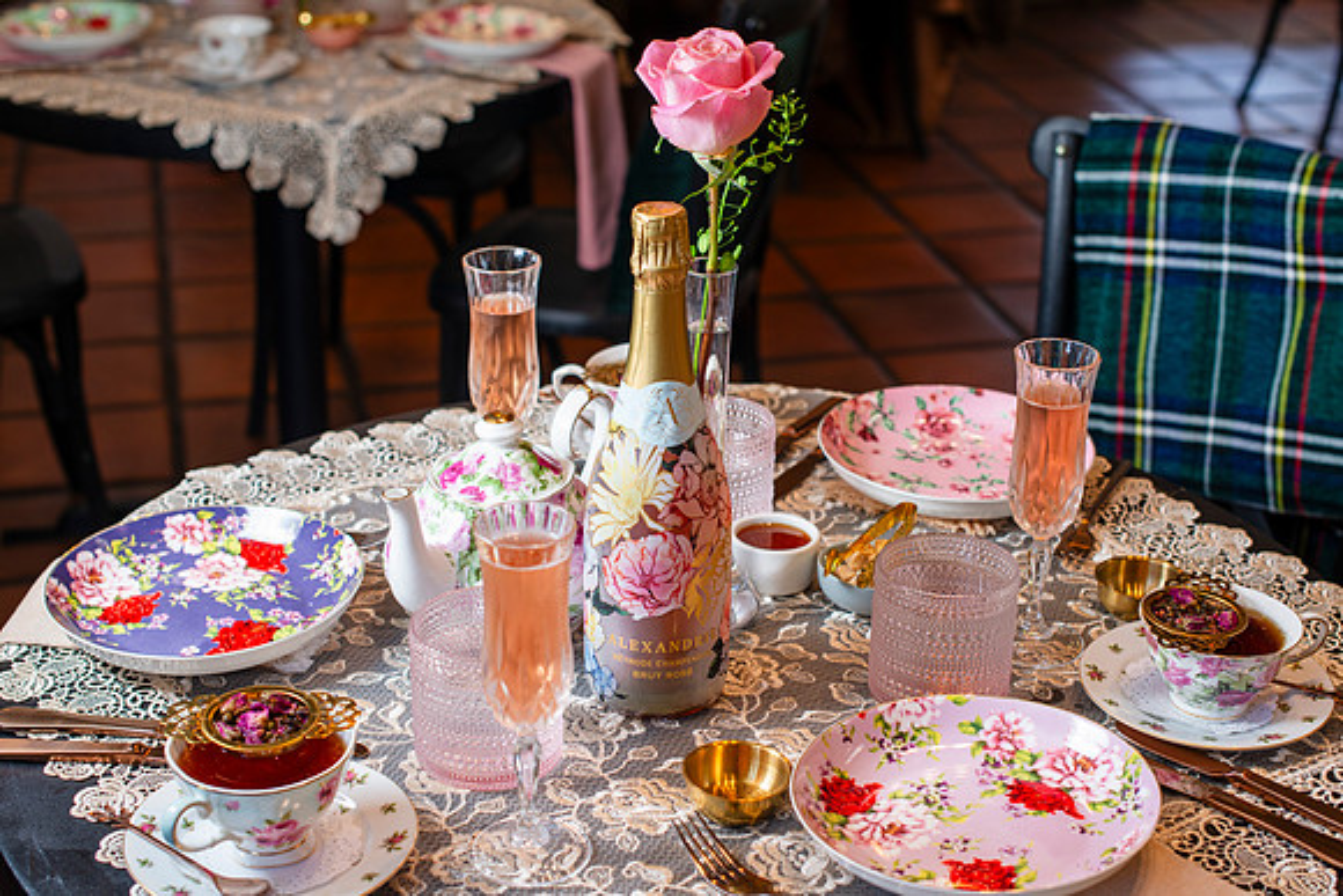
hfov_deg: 36.0
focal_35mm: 55
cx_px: 695
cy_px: 469
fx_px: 2065
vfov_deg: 24.5
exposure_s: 1/60
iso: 200
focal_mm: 50
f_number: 4
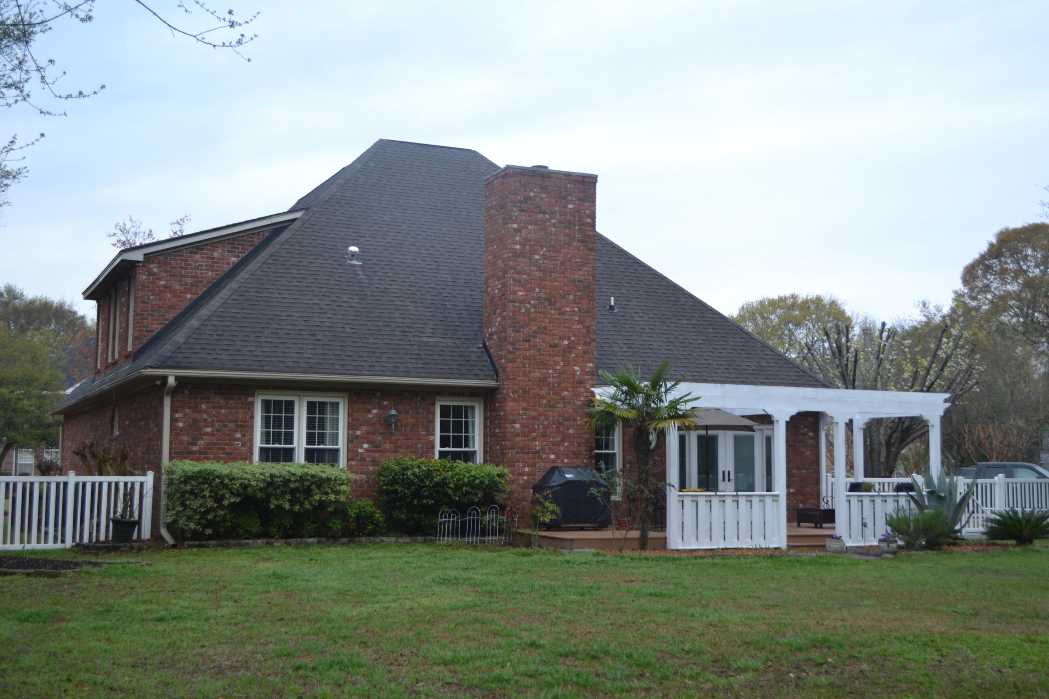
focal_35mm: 43
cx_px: 516
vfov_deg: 31.2
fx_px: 1253
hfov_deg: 45.4
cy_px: 341
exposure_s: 1/40
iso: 400
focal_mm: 28
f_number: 4.5
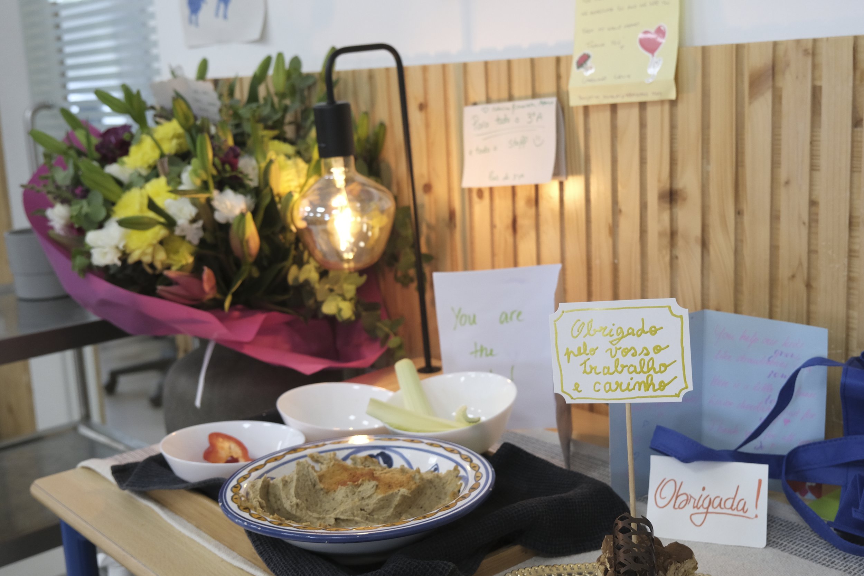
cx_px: 432
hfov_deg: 57.2
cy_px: 288
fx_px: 792
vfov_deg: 40.0
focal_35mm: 33
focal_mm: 22.3
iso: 1250
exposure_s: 1/100
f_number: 4
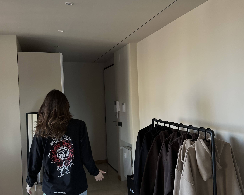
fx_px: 246
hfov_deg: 52.8
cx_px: 122
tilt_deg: +0.1
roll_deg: +1.4
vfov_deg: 43.3
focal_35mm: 34
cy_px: 102
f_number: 1.78
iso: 250
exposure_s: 1/60
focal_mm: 6.86
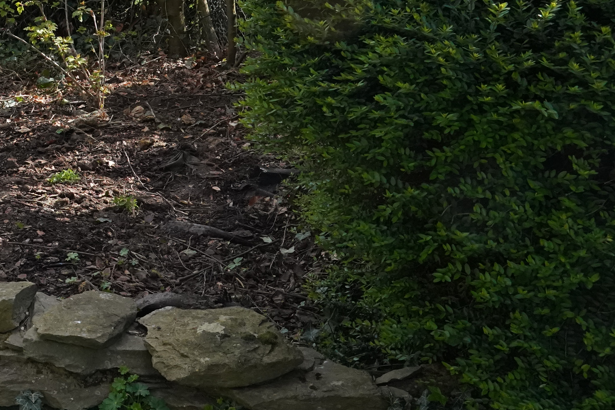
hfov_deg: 27.5
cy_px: 48
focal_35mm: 65
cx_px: -107
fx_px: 1110
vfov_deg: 20.5
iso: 6400
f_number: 9
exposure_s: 1/3200
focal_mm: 26
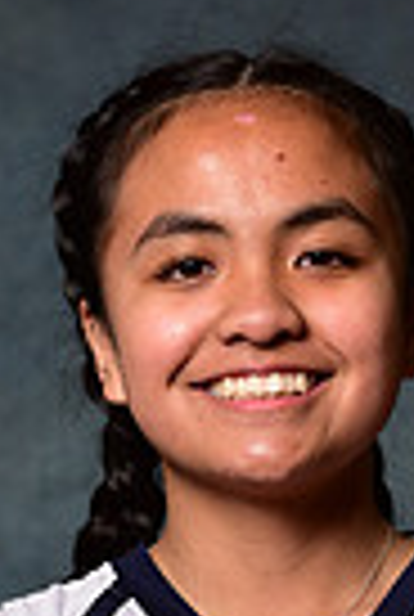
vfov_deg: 6.9
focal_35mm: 296
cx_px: 133
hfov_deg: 4.7
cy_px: 872
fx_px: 5080
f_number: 5
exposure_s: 1/200
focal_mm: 70
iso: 100
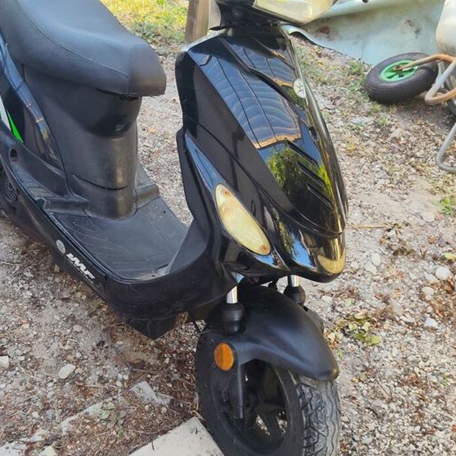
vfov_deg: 40.8
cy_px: 266
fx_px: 611
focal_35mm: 41
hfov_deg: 40.6
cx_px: 170
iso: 108
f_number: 1.7
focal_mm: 5.24
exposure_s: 1/100
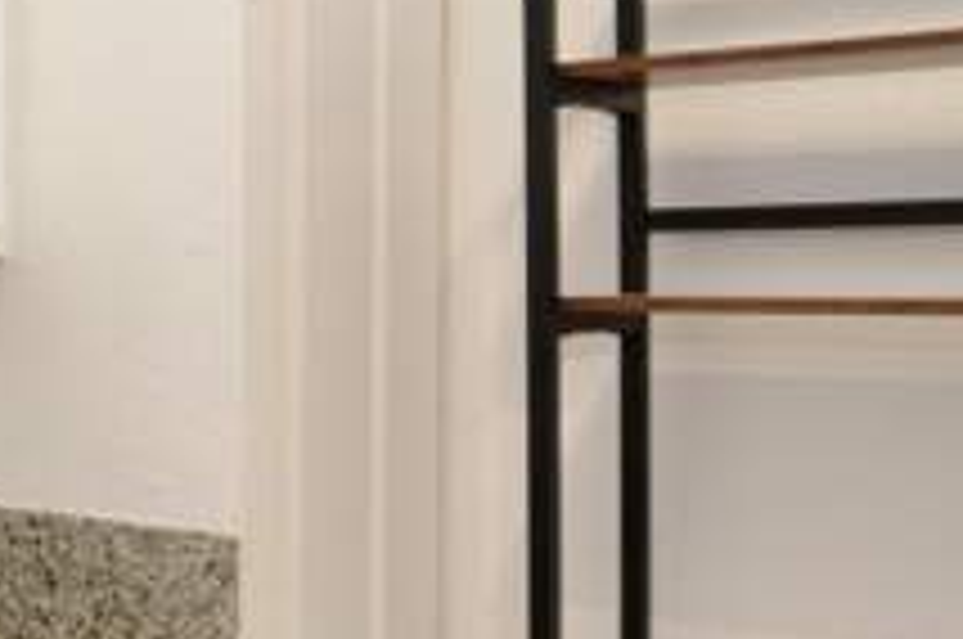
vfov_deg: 24.1
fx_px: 1496
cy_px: 295
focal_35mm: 56
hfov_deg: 30.1
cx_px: -212
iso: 200
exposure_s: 1/5
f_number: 8
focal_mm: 10
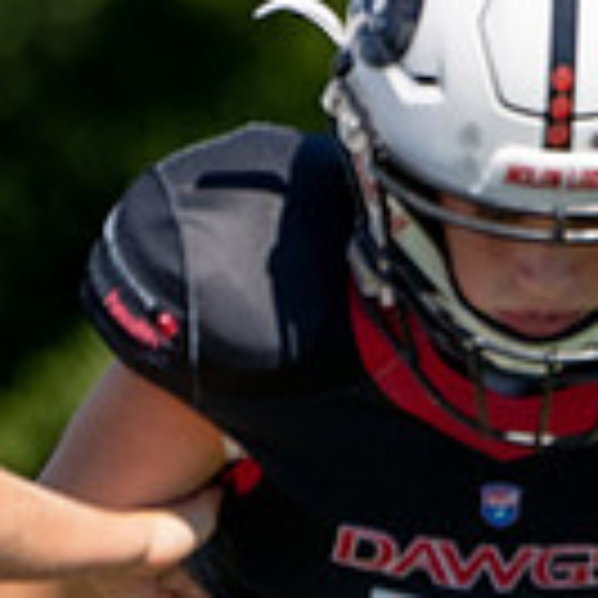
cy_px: 530
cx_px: 889
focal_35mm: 2123
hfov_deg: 0.8
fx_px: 41493
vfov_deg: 0.8
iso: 320
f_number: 5.6
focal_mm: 400
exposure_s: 1/2000
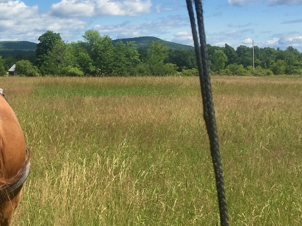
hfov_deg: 29.7
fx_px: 541
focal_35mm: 62
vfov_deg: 23.4
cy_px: 57
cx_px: 20
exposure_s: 1/2198
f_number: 2.2
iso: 32
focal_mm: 4.15
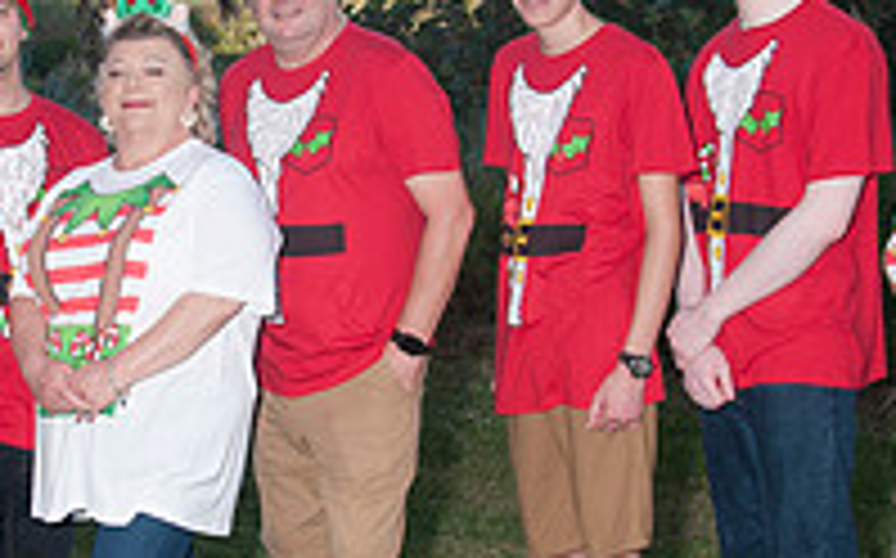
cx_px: 225
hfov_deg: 21.1
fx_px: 2391
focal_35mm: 98
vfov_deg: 13.3
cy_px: 218
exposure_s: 1/250
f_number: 6.3
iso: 100
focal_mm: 22
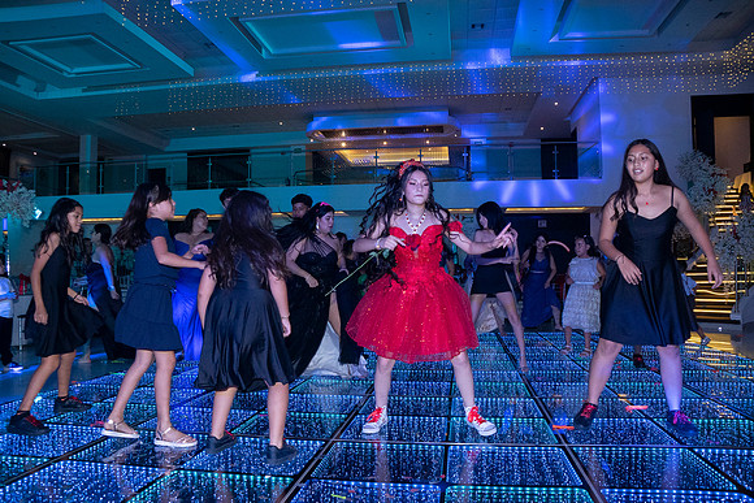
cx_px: 377
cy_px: 252
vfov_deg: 48.0
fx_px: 566
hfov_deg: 67.4
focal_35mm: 27
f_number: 5
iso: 1600
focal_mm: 18
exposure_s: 1/160
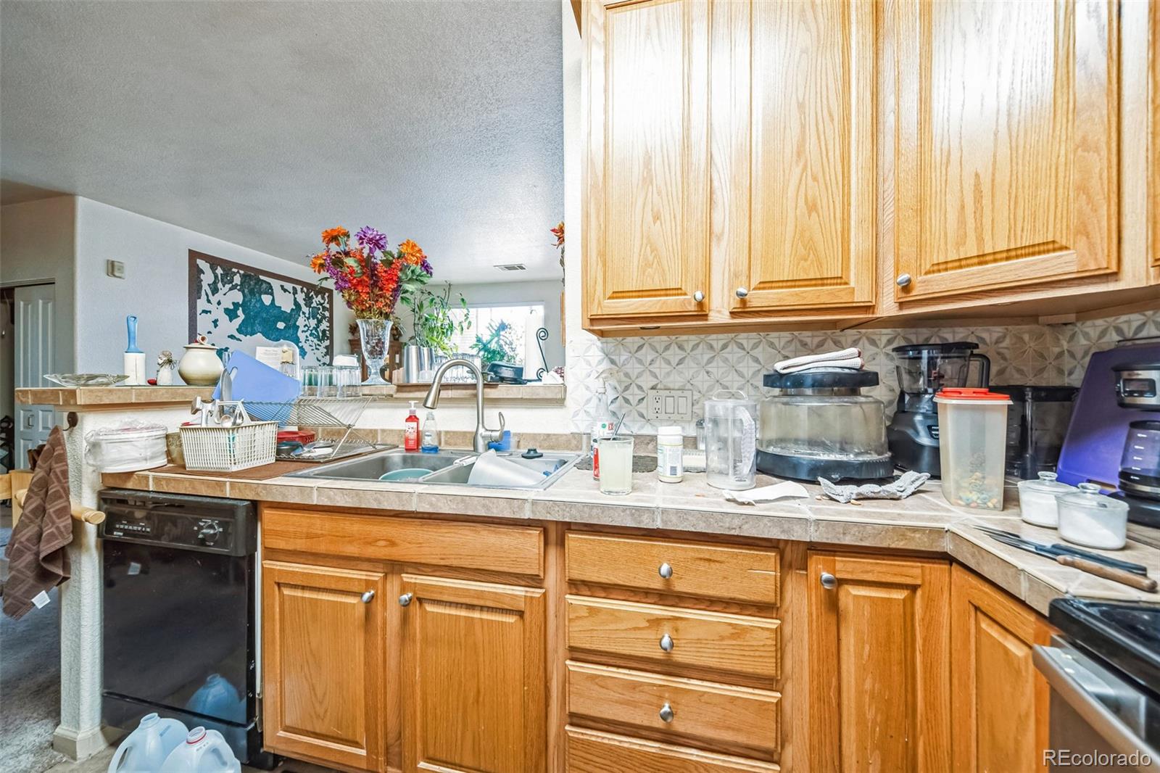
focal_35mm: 12
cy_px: 386
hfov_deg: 112.6
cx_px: 580
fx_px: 387
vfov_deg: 90.0
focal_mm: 12
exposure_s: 1/13
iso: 1250
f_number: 7.1
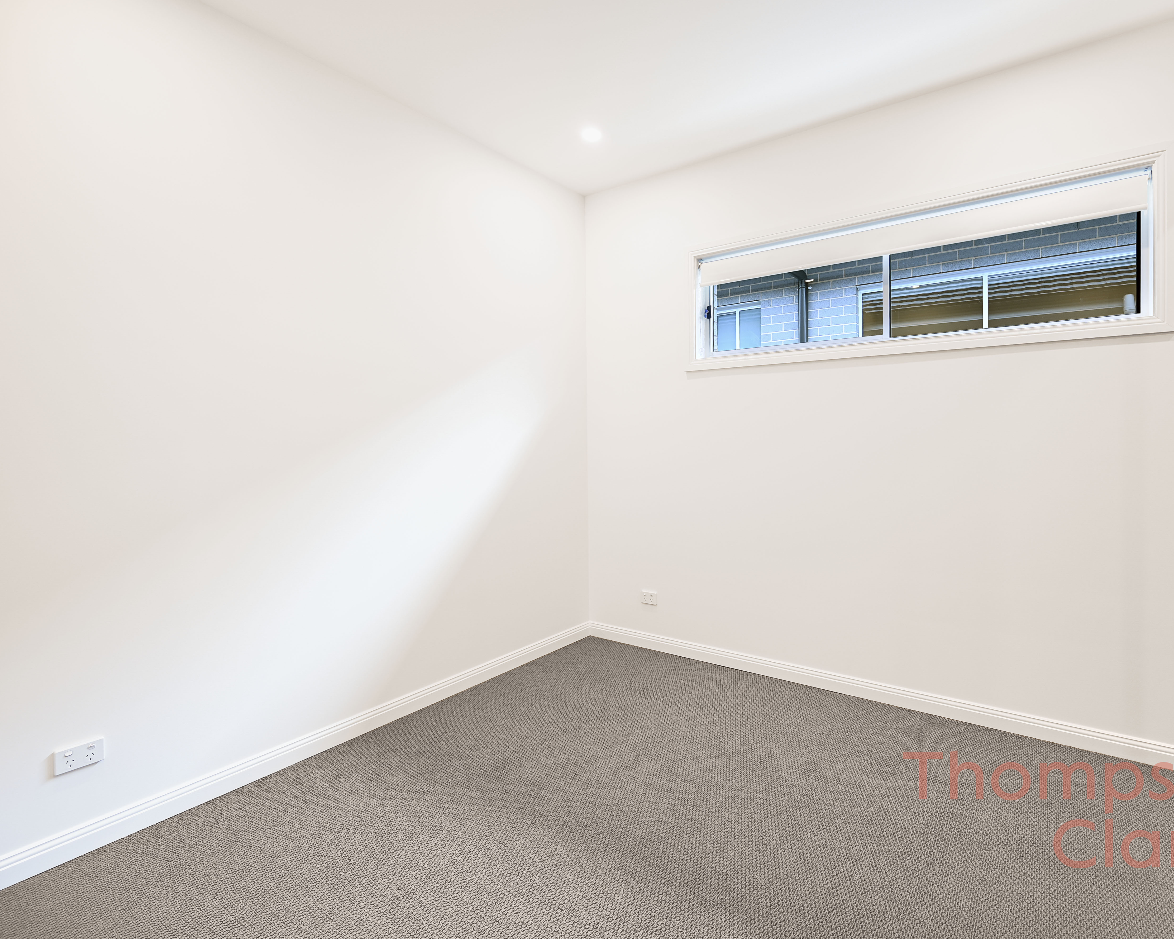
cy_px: 474
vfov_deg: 80.4
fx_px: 556
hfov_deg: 92.5
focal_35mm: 16
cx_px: 670
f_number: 5
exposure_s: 1/3
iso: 100
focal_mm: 14
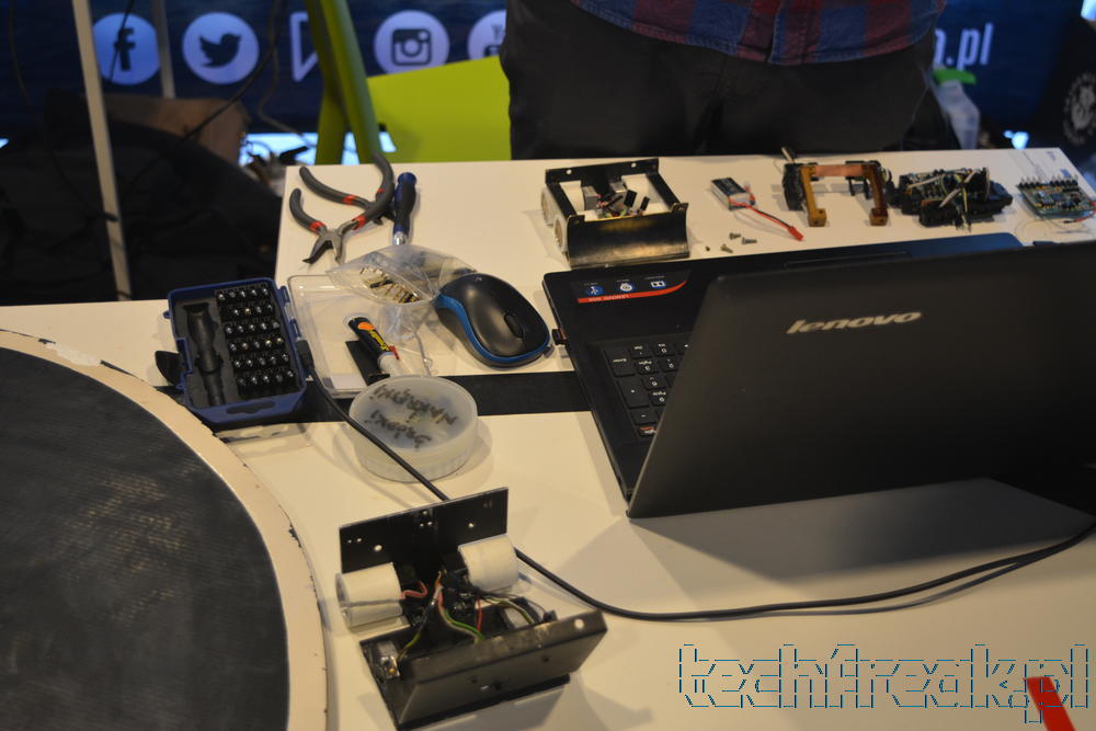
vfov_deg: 26.5
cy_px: 366
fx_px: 1553
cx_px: 548
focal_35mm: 51
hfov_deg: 38.9
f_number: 4.5
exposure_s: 1/30
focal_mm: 34
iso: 800
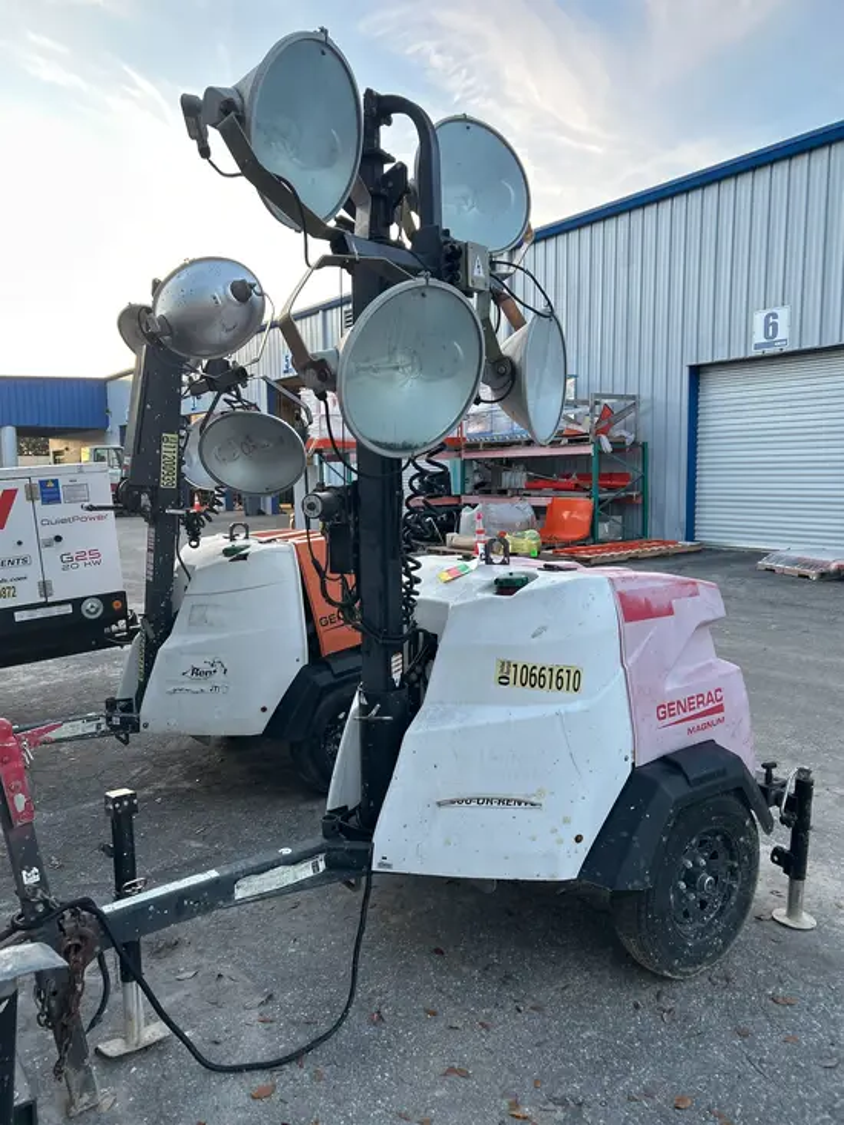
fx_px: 845
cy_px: 562
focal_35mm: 26
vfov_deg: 67.3
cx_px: 422
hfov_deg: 53.1
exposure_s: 1/121
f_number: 1.5
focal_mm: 5.7
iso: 100
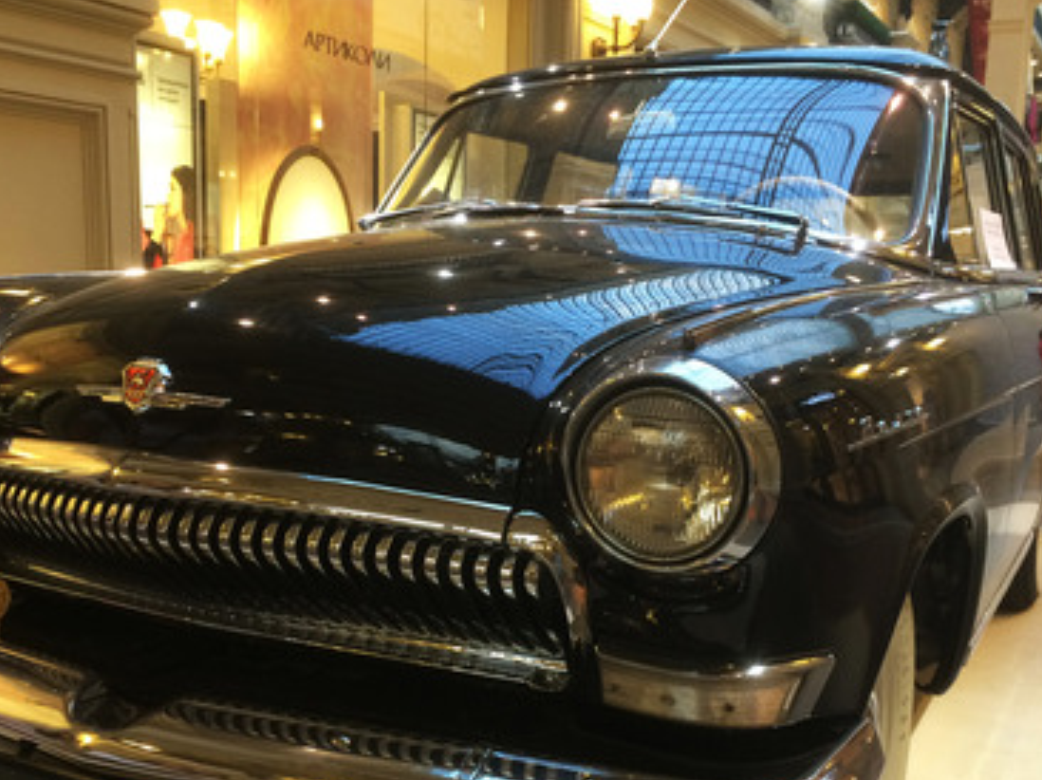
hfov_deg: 45.7
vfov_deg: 34.9
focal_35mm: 41
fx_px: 1233
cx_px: 473
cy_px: 488
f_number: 2.2
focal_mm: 4.12
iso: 80
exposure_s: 1/33
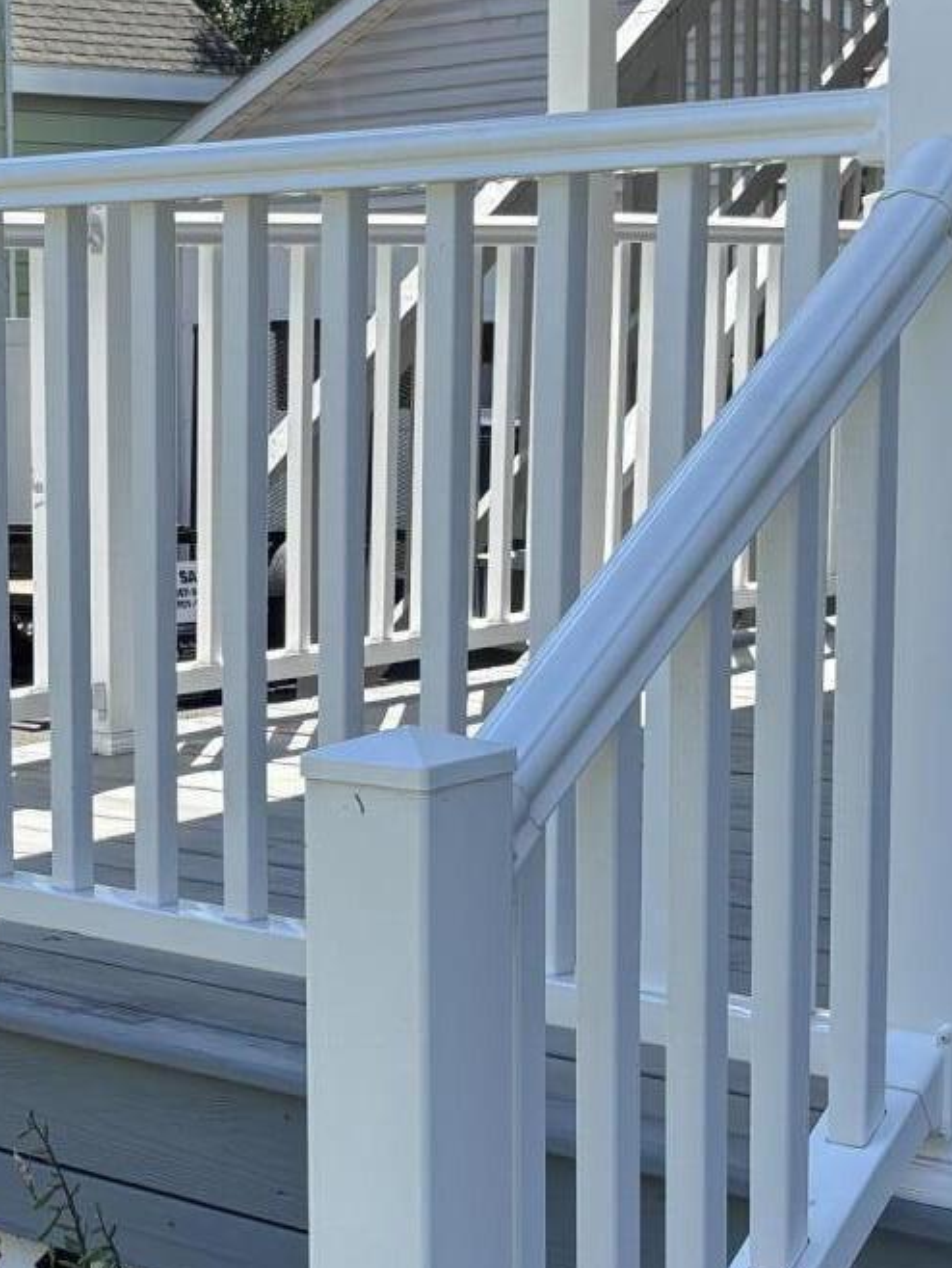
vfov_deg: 24.7
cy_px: 709
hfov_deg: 18.3
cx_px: 33
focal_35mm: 79
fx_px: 2895
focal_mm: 5.96
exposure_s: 1/1248
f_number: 1.6
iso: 50
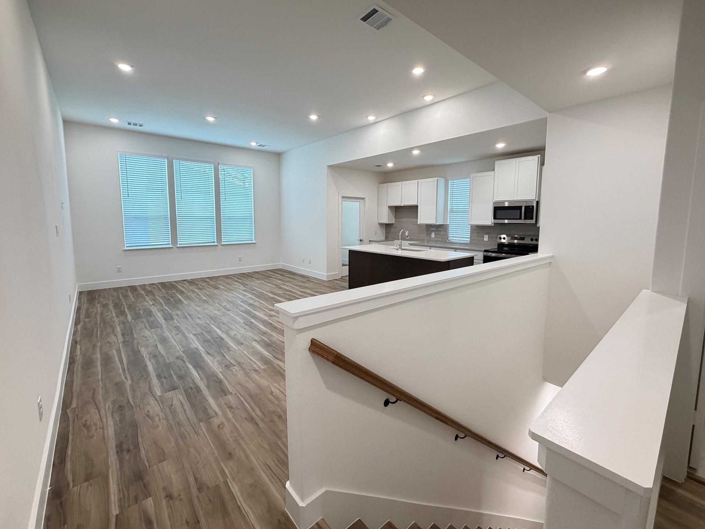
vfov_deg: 81.7
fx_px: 306
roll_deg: +0.1
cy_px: 249
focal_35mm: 15
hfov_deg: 98.2
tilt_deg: -5.5
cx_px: 348
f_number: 2.2
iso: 320
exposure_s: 1/120
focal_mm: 2.22
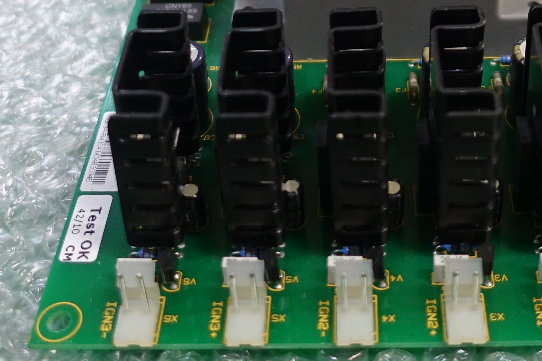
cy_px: -104
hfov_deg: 31.7
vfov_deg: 19.9
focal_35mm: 63
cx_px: 350
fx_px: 948
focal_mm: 8.8
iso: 500
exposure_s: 1/30
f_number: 1.8
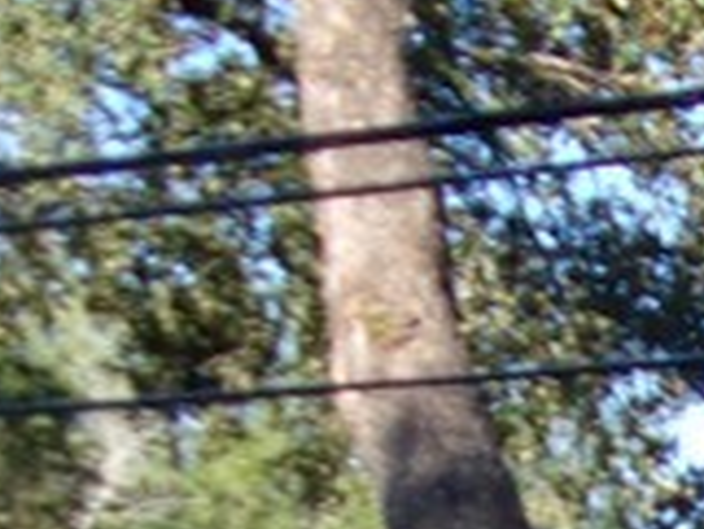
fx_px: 5434
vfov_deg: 5.4
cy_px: 1124
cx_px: 1399
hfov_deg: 7.1
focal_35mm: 267
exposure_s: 1/250
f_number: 3.7
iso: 80
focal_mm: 7.6
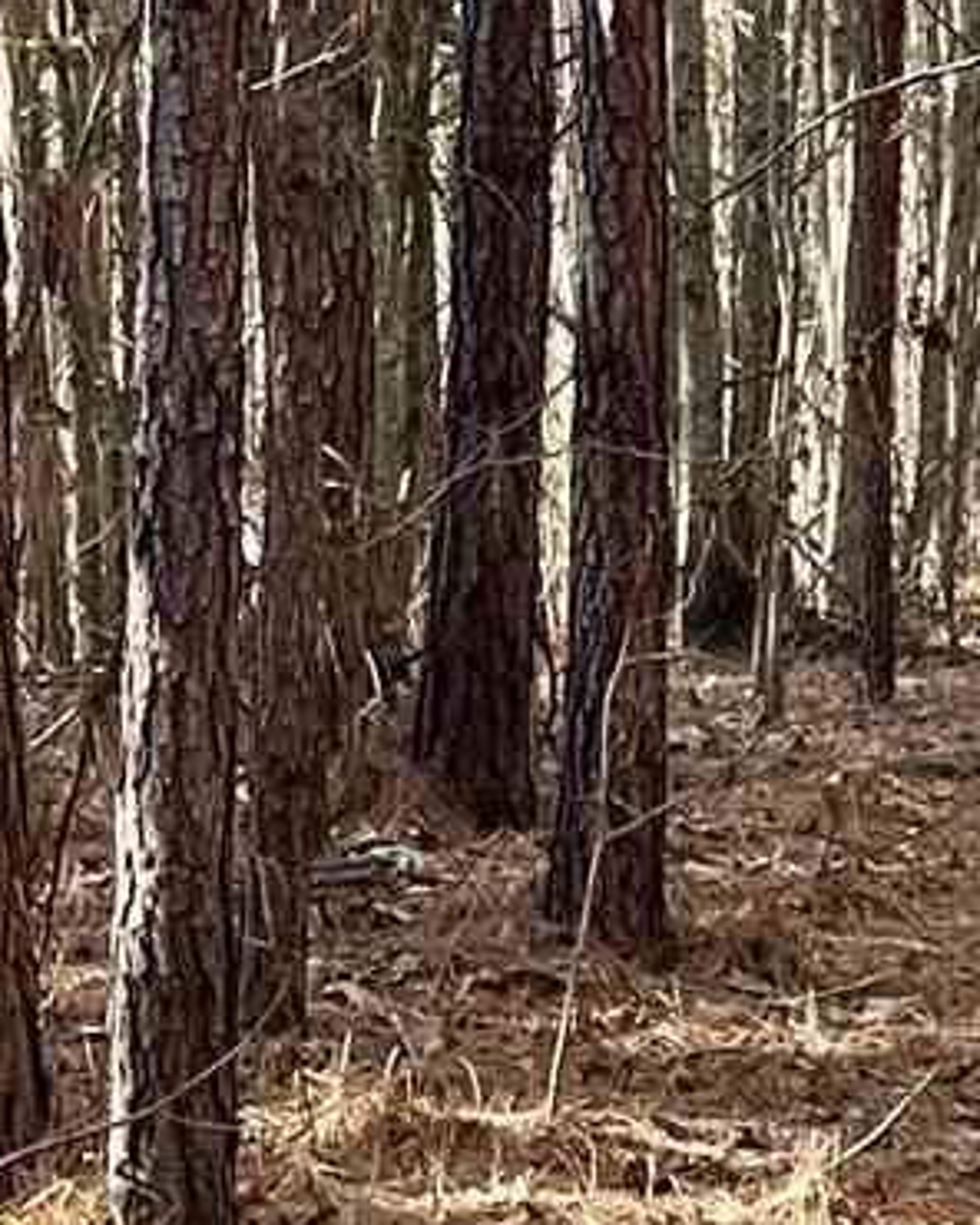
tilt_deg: +8.1
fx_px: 5728
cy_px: -175
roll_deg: +3.6
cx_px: 1695
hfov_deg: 9.4
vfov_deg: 12.0
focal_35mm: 158
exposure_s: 1/121
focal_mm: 5.1
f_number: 1.6
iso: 80
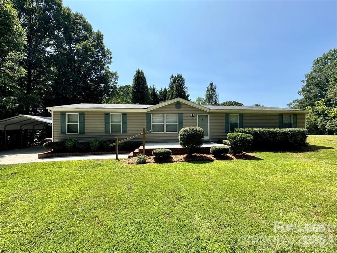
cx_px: 168
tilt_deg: -2.5
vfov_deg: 85.7
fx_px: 136
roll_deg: +0.4
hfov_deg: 102.1
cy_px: 126
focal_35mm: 14
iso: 40
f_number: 2.2
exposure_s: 1/812
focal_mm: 2.22
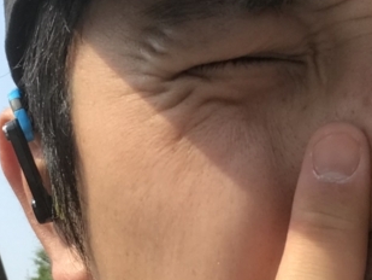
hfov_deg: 18.5
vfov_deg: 14.0
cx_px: 137
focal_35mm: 106
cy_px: 135
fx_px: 1140
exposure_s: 1/677
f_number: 2.2
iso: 25
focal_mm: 2.87
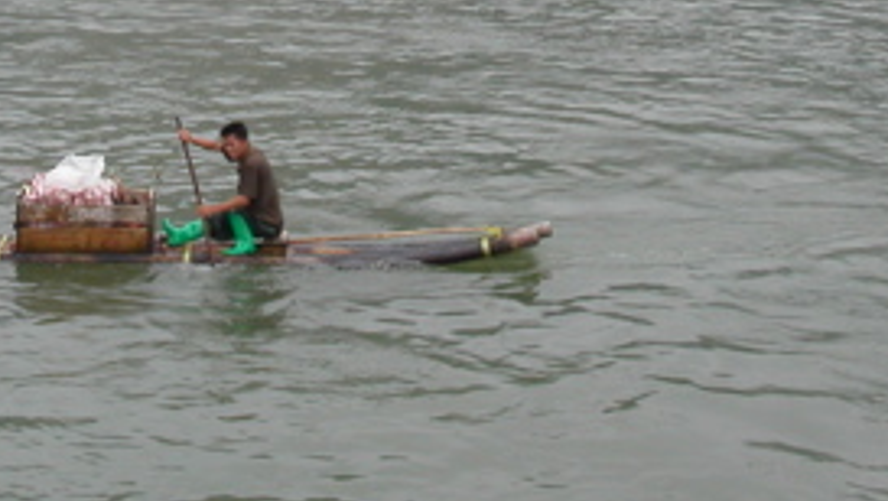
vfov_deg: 12.1
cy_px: -169
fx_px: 2286
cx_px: 273
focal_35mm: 97
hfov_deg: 21.9
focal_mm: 7.8
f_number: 8
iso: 100
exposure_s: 1/180
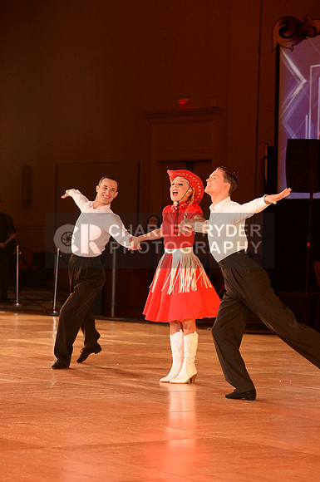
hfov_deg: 10.5
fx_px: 1738
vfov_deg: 15.8
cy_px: 241
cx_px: 160
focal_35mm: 130
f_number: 5.6
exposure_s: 1/250
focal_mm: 130
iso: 4000
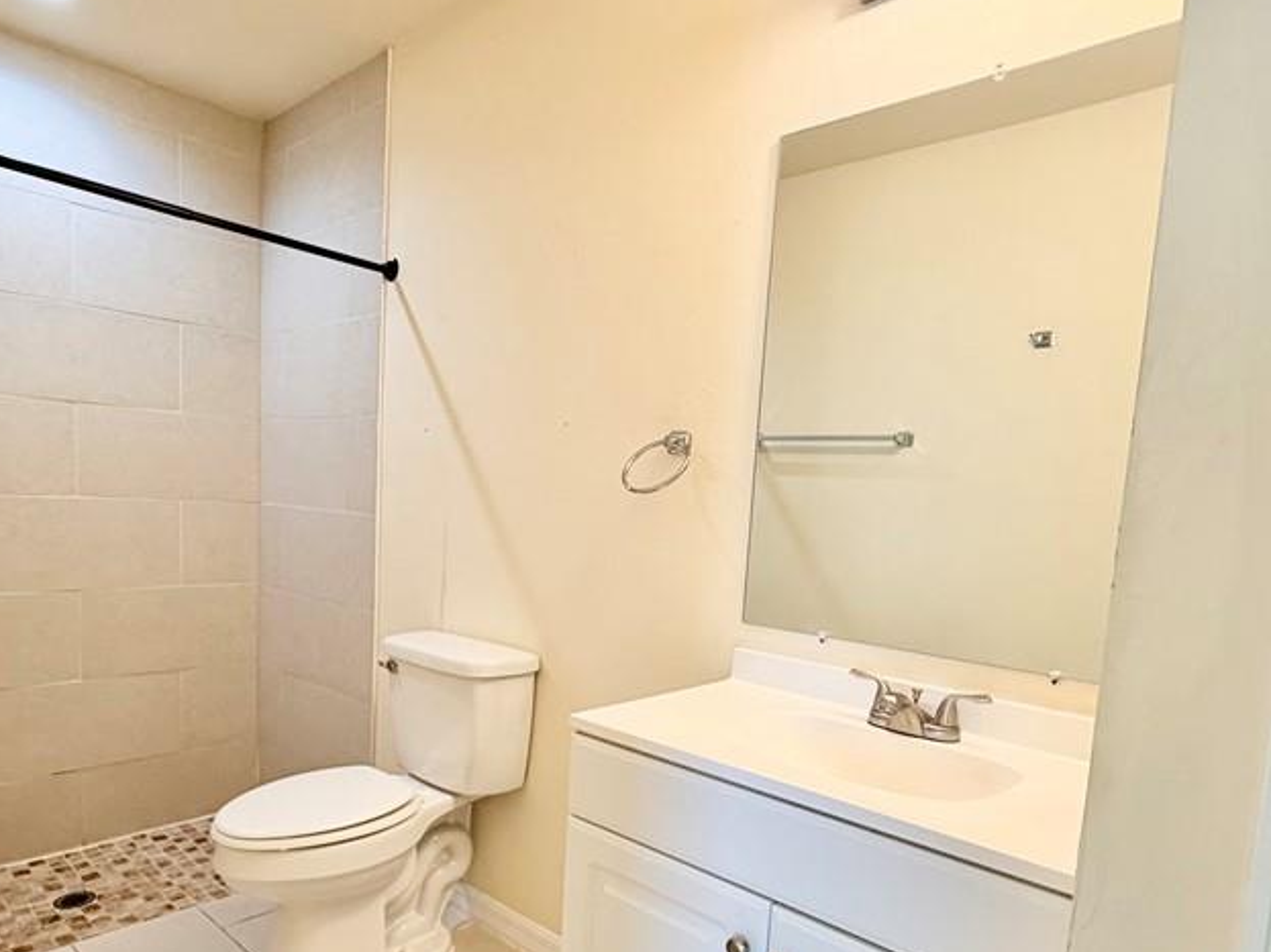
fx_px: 844
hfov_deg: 73.8
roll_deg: -2.6
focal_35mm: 23
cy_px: 587
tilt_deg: -7.3
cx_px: 588
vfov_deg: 58.2
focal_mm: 2.22
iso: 200
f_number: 2.2
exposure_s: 1/120
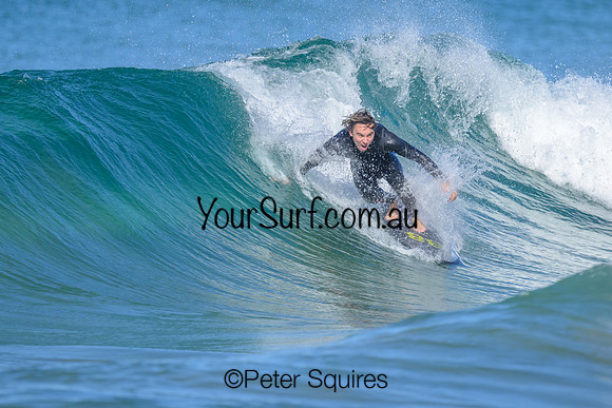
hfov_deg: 1.9
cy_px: 158
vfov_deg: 1.3
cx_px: 264
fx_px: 18583
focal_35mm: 1093
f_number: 6.3
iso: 360
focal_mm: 800
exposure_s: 1/2000
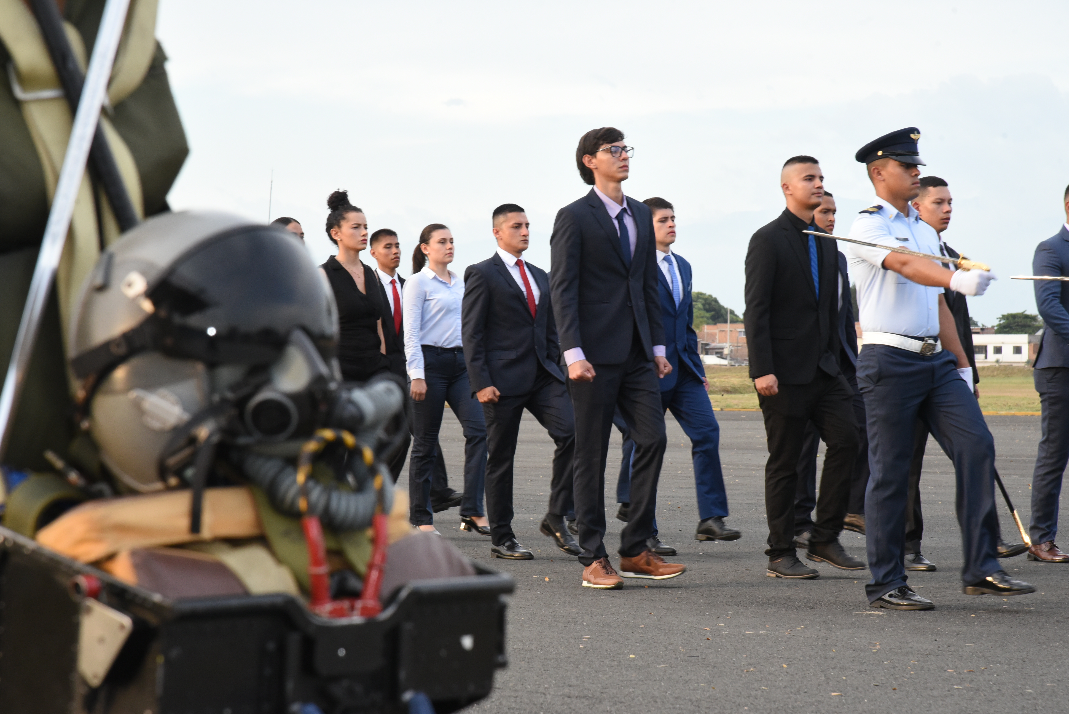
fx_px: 3565
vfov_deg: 11.4
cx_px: 534
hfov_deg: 17.1
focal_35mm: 120
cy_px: 357
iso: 2500
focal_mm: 120
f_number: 14
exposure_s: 1/250
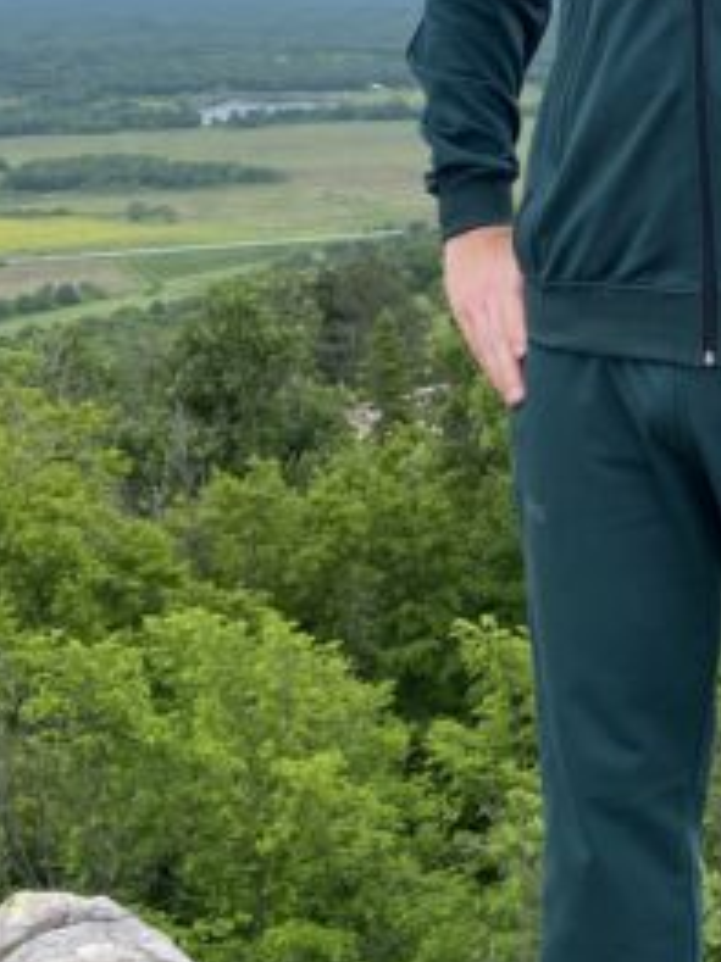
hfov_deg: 18.1
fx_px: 2196
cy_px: 271
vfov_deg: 24.5
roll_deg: -0.1
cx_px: 769
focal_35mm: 79
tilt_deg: -9.9
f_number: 1.8
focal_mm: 4.25
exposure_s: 1/1063
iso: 32
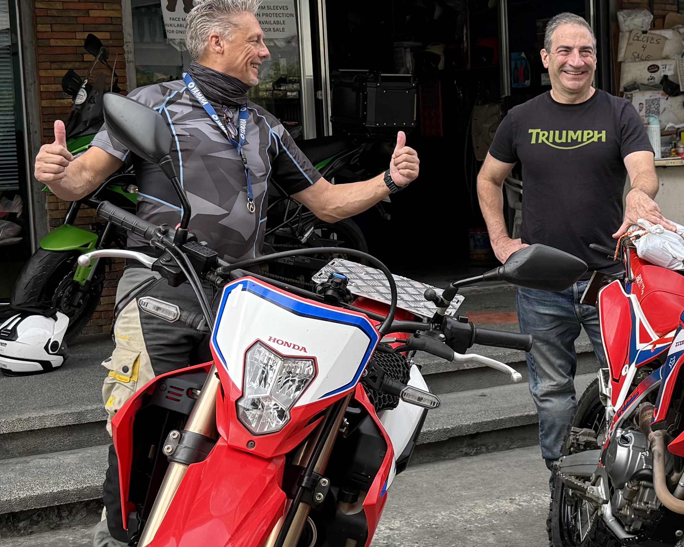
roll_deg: +0.6
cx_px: 583
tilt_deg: -3.2
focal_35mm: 67
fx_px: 1356
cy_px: 263
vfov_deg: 22.8
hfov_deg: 27.5
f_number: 1.78
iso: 100
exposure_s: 1/551
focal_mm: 6.76
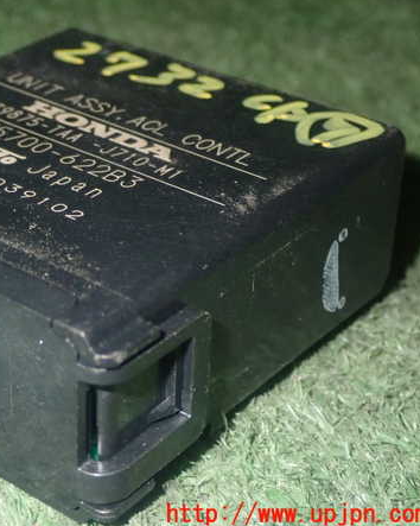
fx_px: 1275
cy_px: 262
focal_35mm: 82
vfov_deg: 23.3
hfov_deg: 18.5
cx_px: 78
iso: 800
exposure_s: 1/60
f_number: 10
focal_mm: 11.09
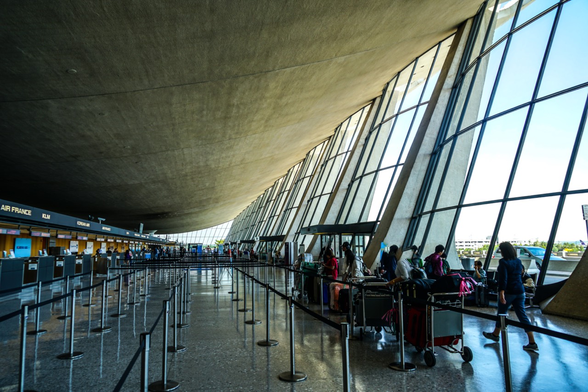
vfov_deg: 53.1
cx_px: 294
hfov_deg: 73.8
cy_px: 196
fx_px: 392
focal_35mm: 24
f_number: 5
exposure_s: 1/80
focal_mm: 24
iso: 100
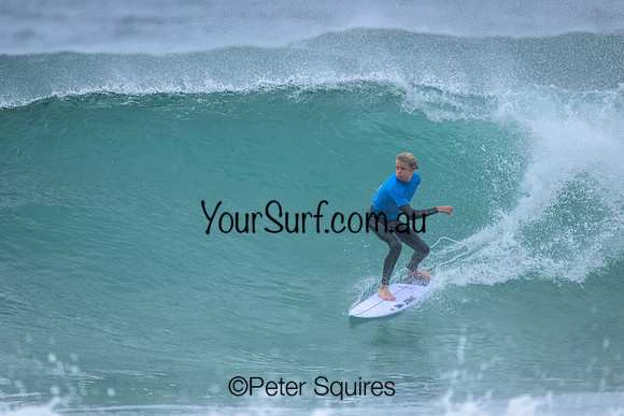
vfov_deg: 1.7
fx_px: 13869
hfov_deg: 2.6
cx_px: 312
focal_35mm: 800
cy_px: 208
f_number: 6.3
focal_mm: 800
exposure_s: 1/1600
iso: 400
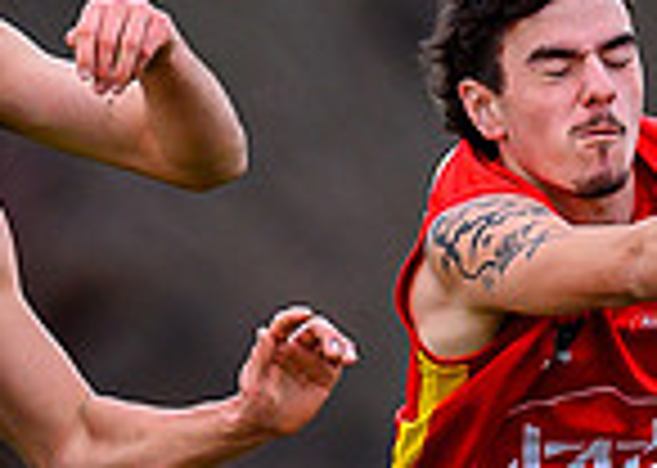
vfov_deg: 0.4
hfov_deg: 0.5
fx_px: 69367
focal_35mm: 3721
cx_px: 100
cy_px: 574
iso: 640
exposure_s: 1/1600
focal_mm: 500
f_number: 4
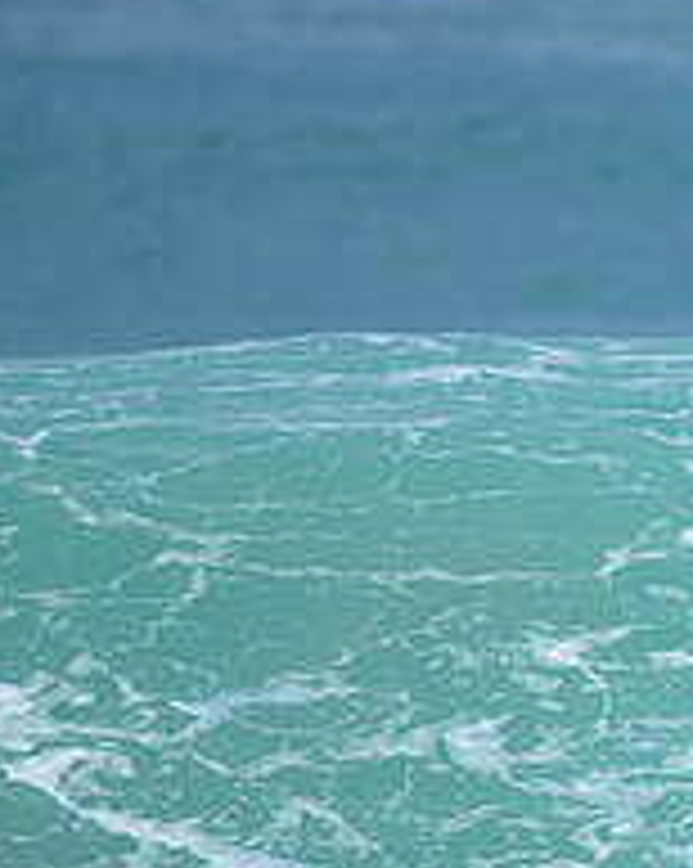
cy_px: 737
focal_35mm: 2333
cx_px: 1206
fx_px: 59907
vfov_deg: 0.8
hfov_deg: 0.7
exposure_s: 1/2000
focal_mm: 800
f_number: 6.3
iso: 360
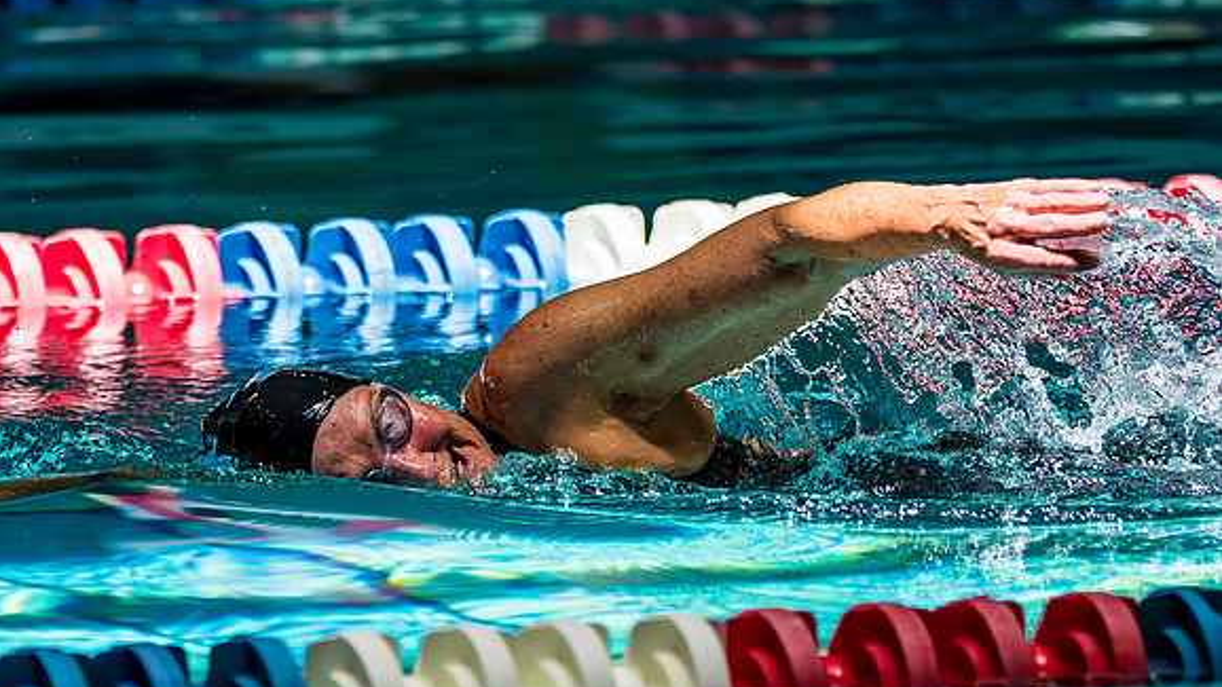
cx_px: 397
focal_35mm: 592
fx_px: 19181
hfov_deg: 3.6
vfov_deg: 2.1
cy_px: 430
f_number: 2.8
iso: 250
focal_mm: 200
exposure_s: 1/1000
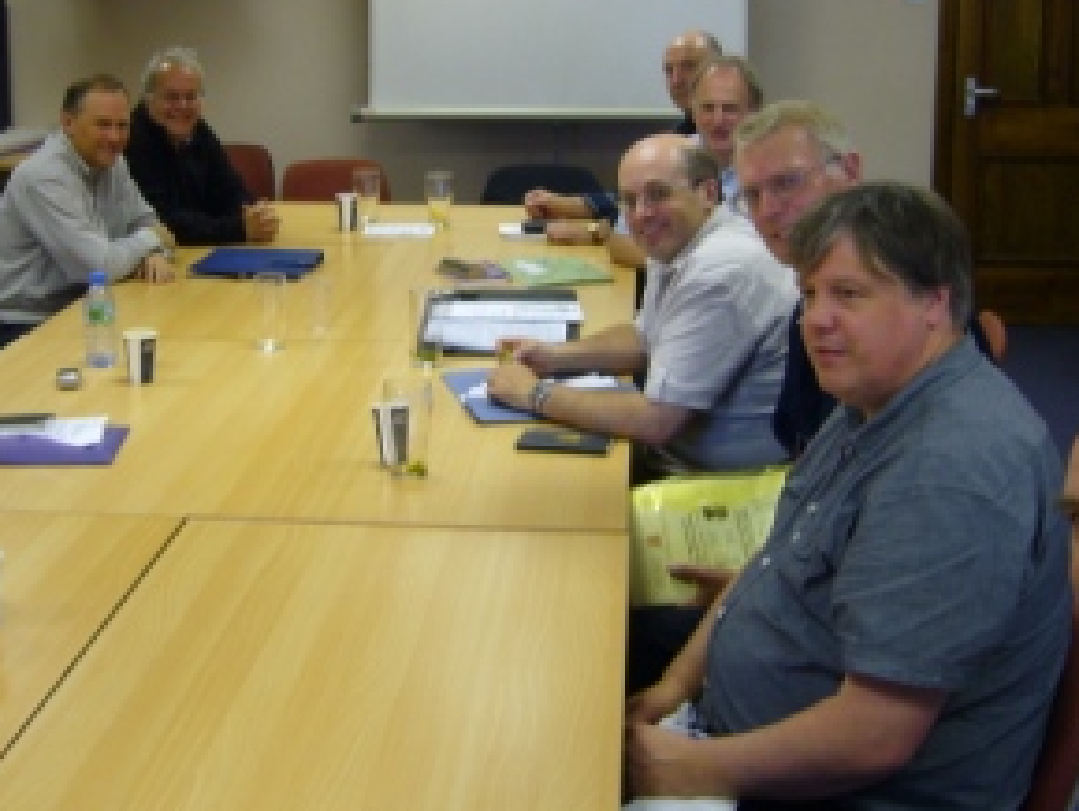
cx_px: 409
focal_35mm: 54
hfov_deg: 35.3
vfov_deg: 26.8
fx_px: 1685
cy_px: 212
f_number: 2.8
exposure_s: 1/15
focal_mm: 5.8
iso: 100
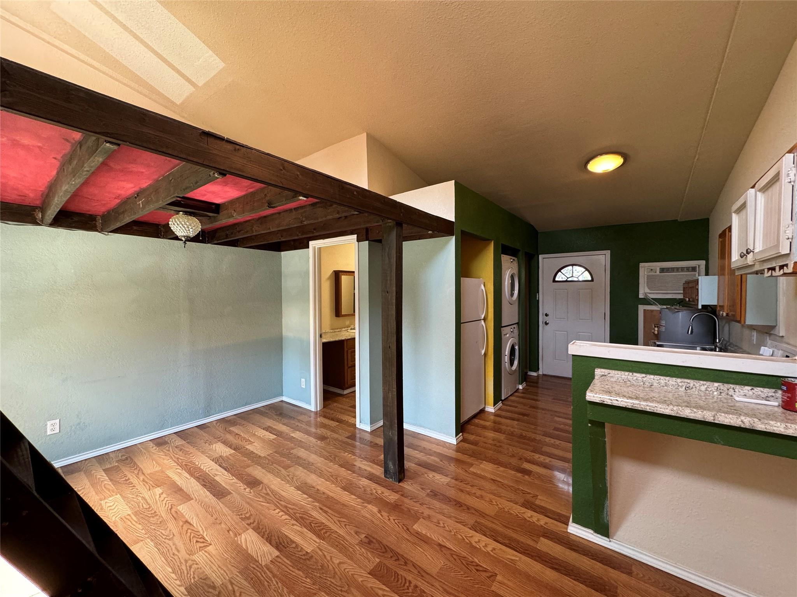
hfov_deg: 102.1
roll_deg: -0.4
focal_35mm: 14
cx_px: 398
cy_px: 298
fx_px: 322
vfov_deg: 85.7
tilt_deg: -2.3
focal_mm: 2.22
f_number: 2.2
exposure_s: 1/60
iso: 200
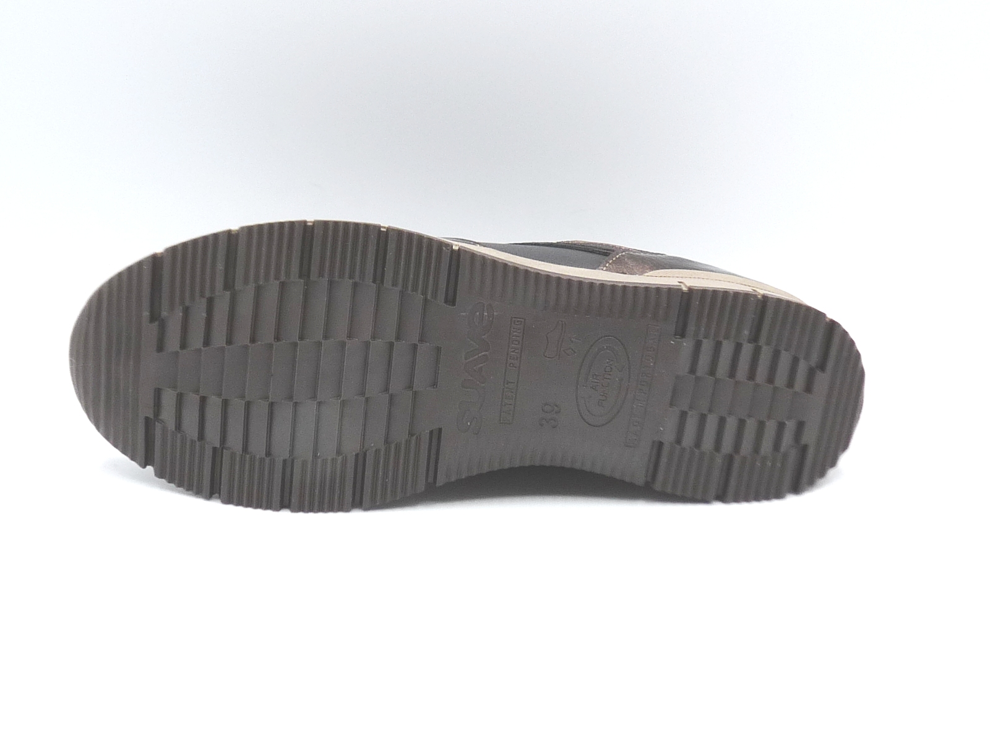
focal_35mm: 48
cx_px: 495
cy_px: 372
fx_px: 1373
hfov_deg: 39.7
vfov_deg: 30.3
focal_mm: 4.8
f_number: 4
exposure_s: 1/200
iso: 100
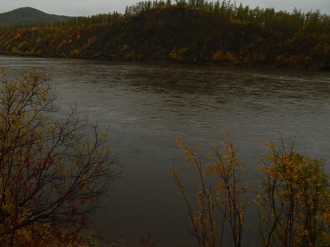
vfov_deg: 49.6
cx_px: 125
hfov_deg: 62.7
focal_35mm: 28
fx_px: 267
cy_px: 135
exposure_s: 1/1000
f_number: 3
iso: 200
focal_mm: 4
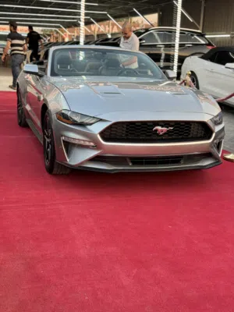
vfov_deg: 39.7
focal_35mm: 48
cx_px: 117
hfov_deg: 30.3
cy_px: 156
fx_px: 433
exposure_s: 1/143
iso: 64
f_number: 1.78
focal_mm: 6.86
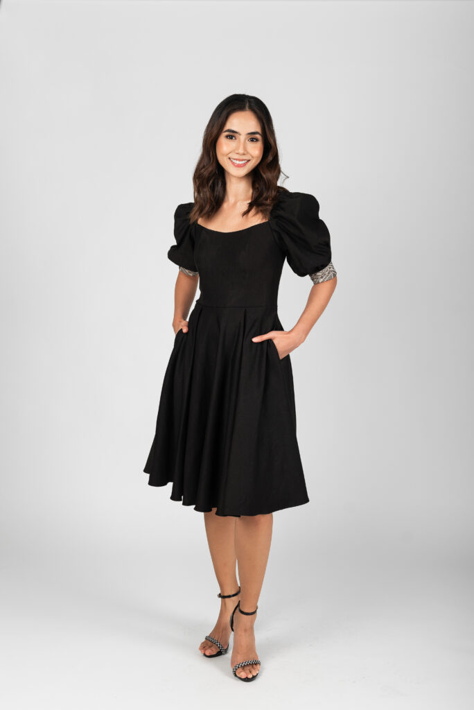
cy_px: 355
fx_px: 986
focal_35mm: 50
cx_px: 237
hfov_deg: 27.0
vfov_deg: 39.6
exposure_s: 1/200
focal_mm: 50
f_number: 4.5
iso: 250
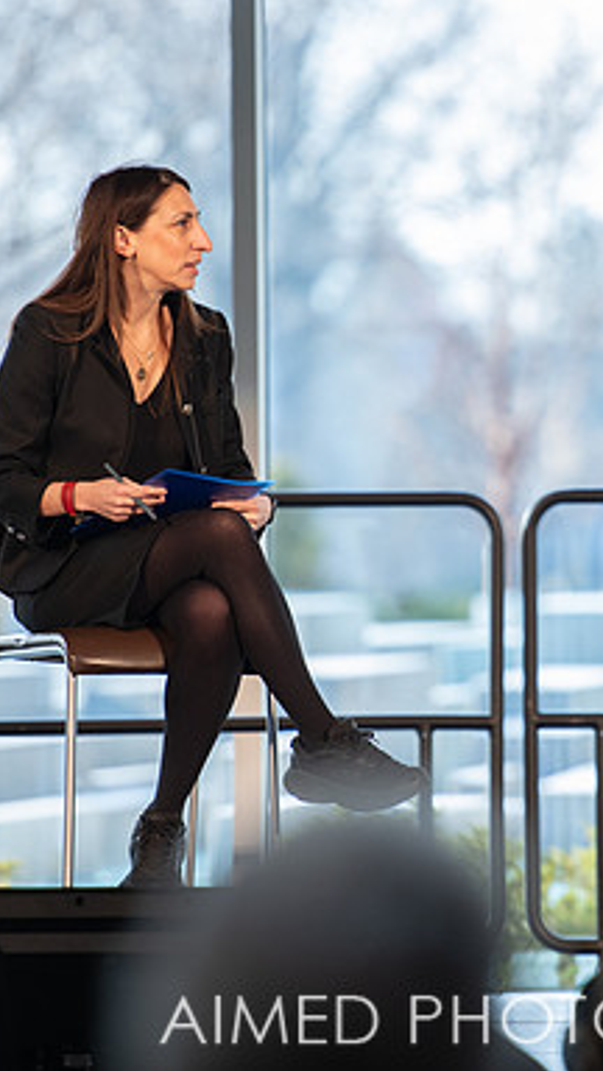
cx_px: 486
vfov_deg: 6.3
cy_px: 490
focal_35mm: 343
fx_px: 9750
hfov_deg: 3.5
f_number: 2.8
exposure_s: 1/200
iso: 800
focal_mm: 200
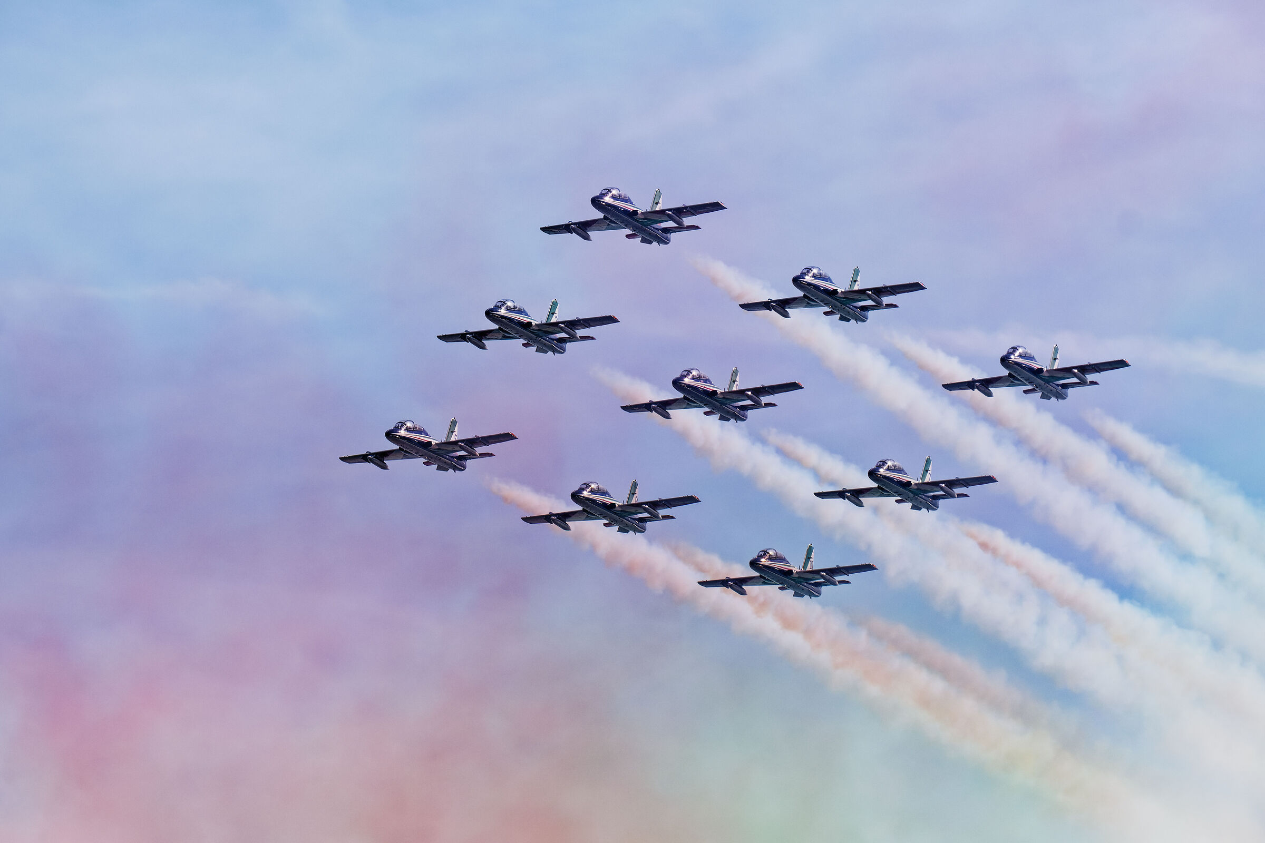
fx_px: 6746
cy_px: 422
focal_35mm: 192
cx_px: 632
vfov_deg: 7.2
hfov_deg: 10.7
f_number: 8
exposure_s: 1/4000
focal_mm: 128
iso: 800
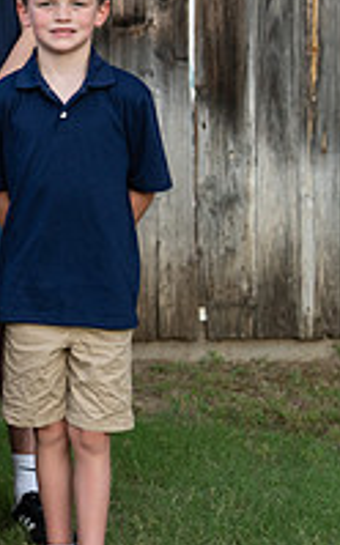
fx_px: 2407
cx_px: -403
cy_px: 142
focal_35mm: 162
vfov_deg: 12.9
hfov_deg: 7.6
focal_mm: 50
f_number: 2.2
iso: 200
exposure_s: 1/800
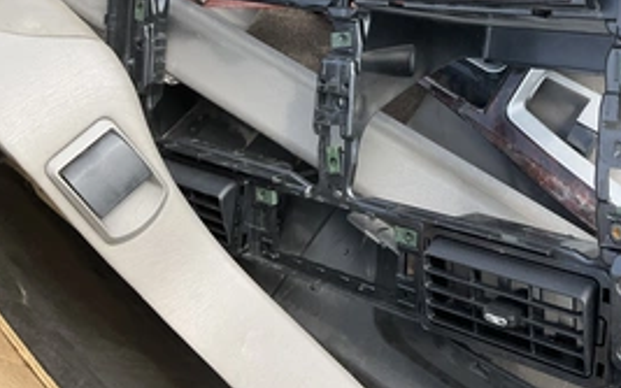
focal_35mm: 46
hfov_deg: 42.7
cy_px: 42
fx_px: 779
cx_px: 433
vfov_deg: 27.1
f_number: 1.8
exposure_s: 1/365
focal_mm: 3
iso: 25
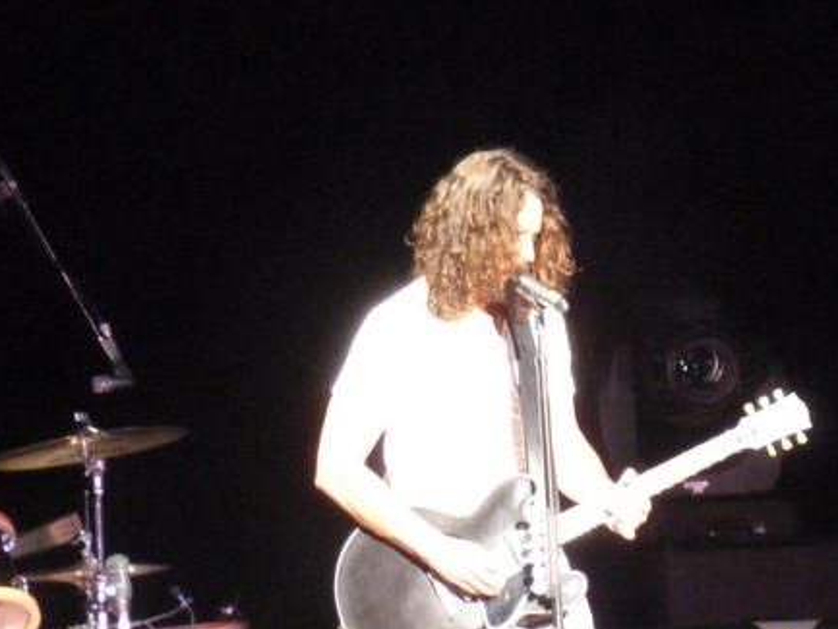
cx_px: 519
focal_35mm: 709
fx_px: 17169
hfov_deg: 2.8
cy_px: 304
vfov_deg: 2.1
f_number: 5.9
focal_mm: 68.8
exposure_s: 1/20
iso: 800
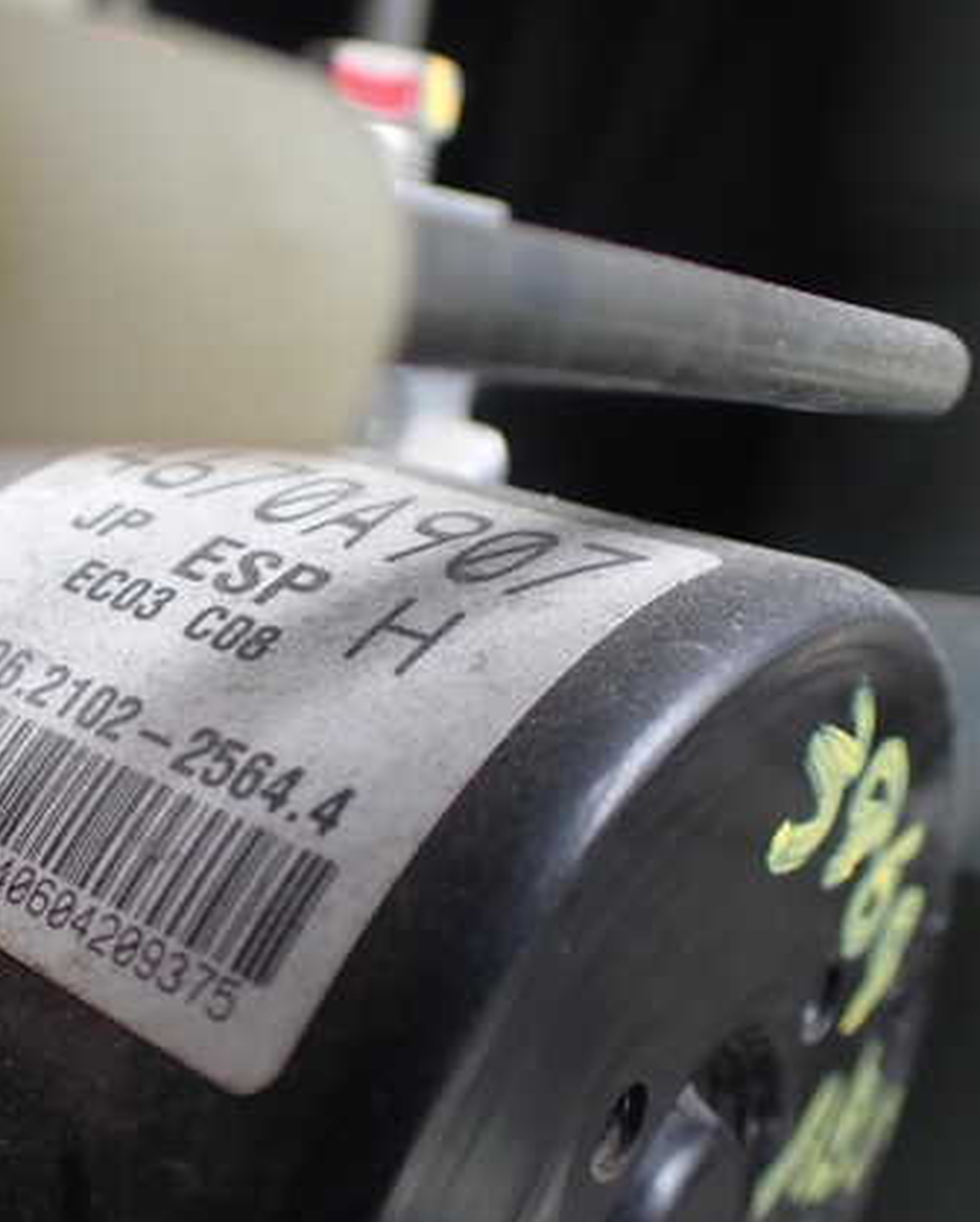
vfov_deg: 43.8
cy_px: 652
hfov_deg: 34.4
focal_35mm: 42
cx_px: 173
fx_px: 1521
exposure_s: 1/125
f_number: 2.3
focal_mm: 5.4
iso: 160
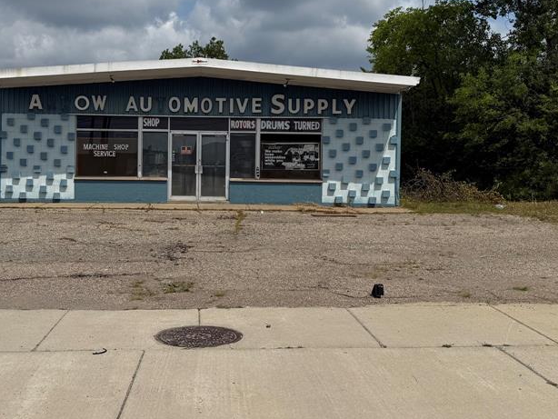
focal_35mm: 40
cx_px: 202
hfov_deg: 46.3
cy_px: 166
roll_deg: -0.4
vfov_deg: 35.8
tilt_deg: +0.2
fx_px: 645
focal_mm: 6.76
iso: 80
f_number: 1.78
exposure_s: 1/11905
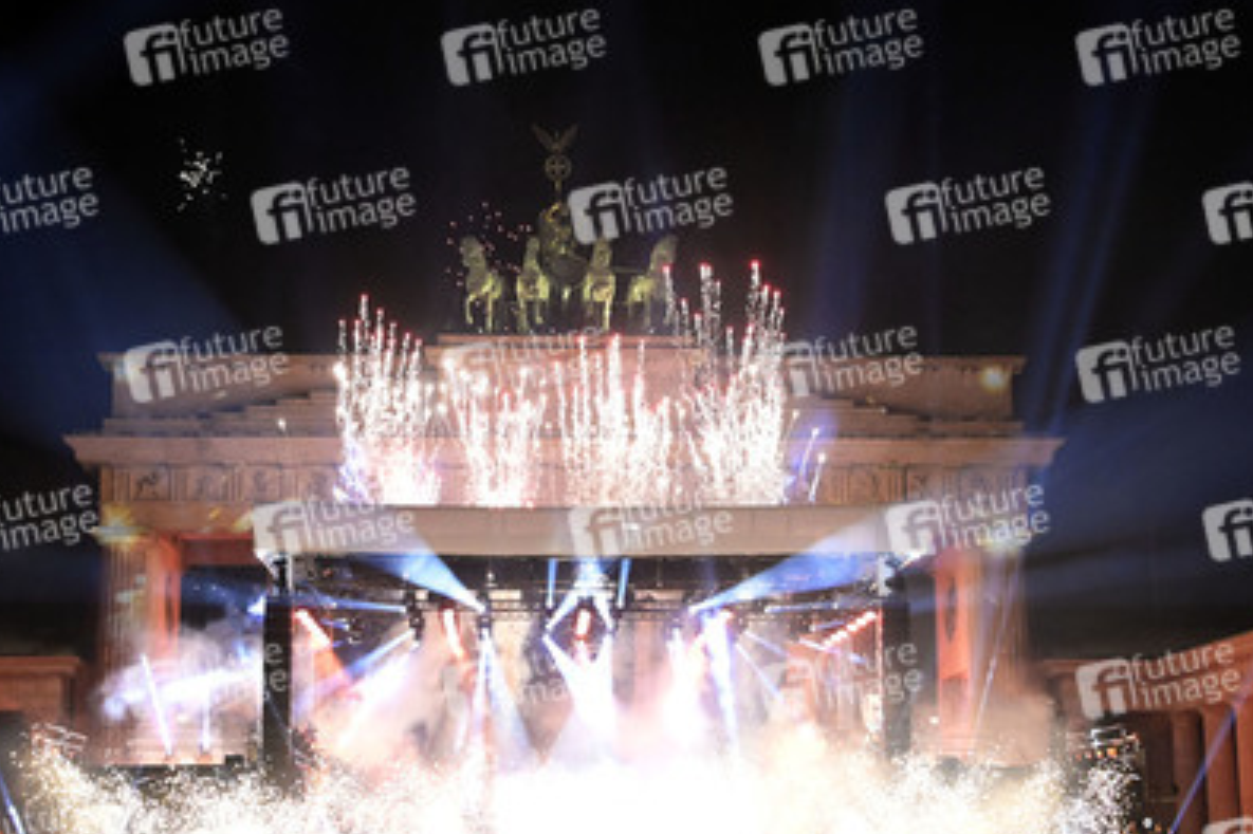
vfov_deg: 21.2
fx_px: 2227
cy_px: 444
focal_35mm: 64
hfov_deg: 31.4
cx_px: 566
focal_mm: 56
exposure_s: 1/500
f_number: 5.6
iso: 12800
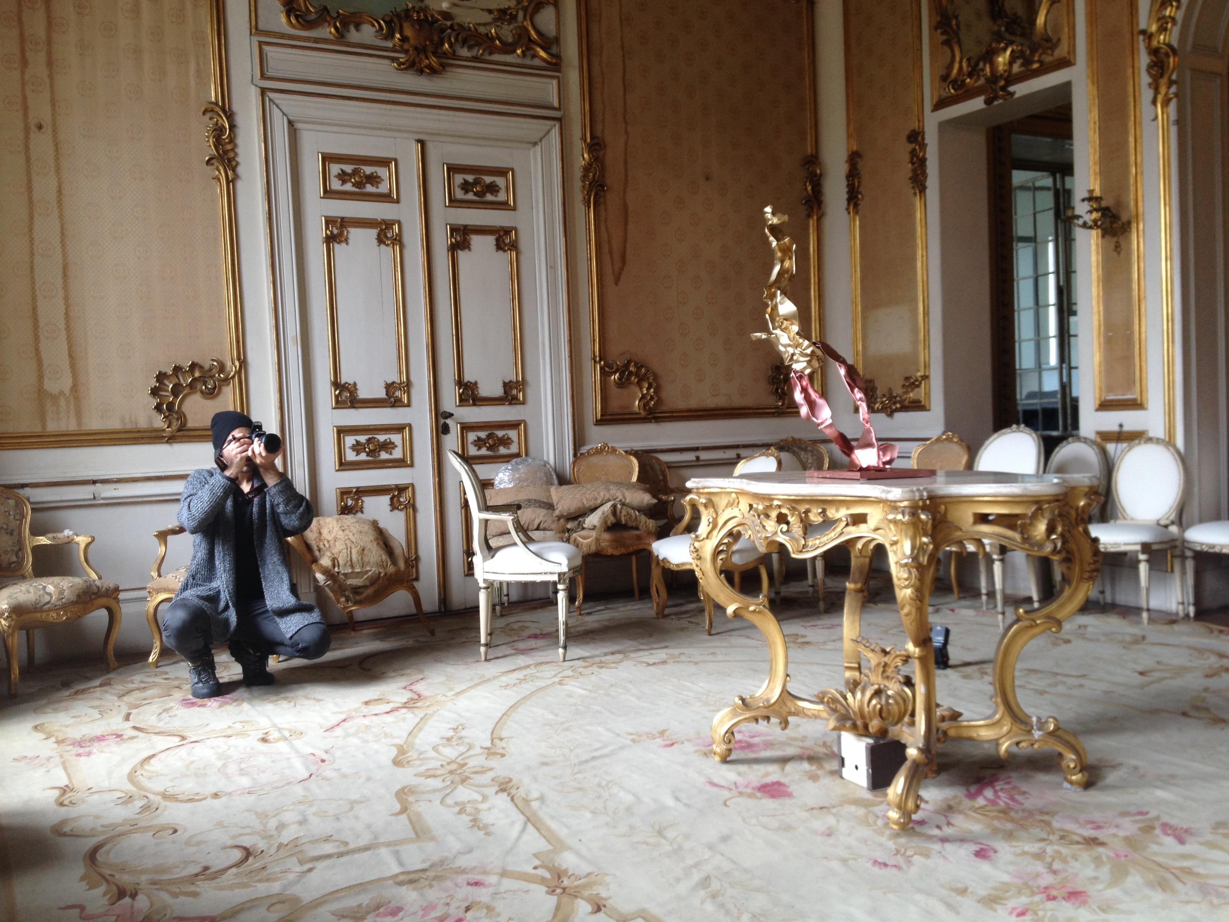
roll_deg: +1.3
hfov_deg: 52.6
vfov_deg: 40.7
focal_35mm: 35
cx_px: 614
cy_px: 461
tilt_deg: -3.2
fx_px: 1243
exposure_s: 1/30
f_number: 2.4
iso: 50
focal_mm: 4.28
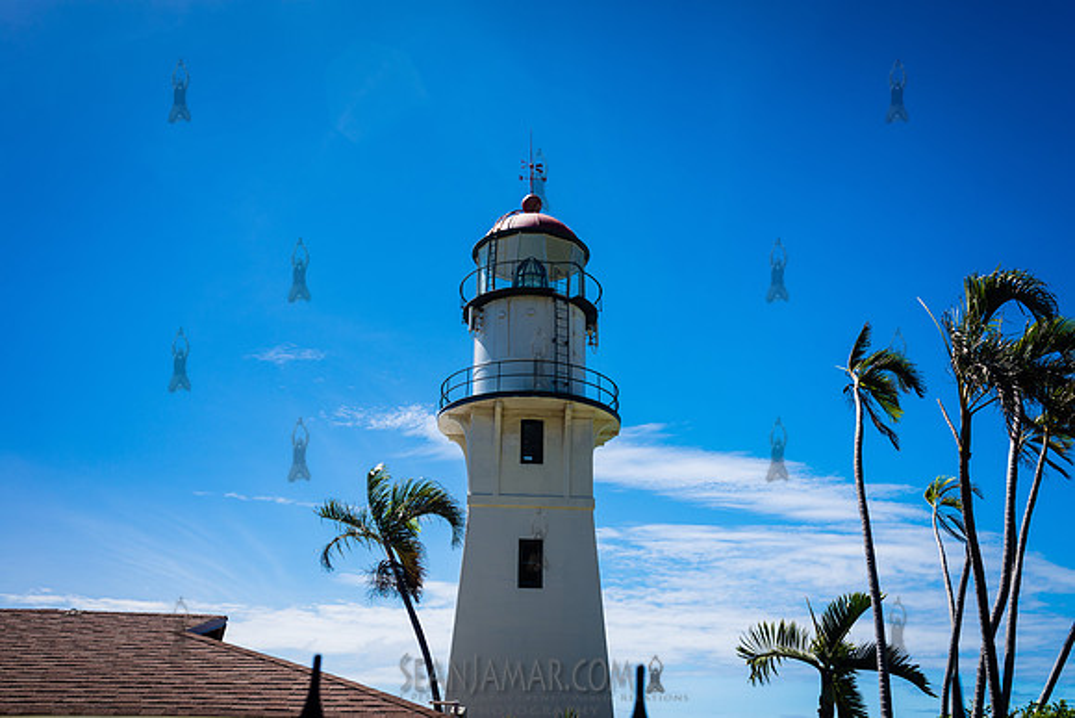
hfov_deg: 54.4
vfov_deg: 37.9
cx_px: 538
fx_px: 1045
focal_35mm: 35
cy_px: 359
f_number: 7.1
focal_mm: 35
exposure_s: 1/250
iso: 100
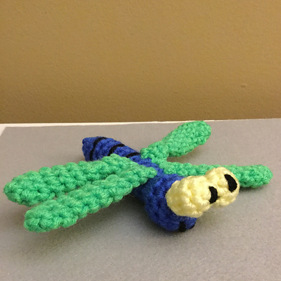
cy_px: 181
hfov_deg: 44.9
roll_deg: +2.7
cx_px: 141
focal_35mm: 37
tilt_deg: -32.1
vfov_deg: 44.4
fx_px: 340
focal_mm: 3.3
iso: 640
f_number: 2.4
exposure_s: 1/15
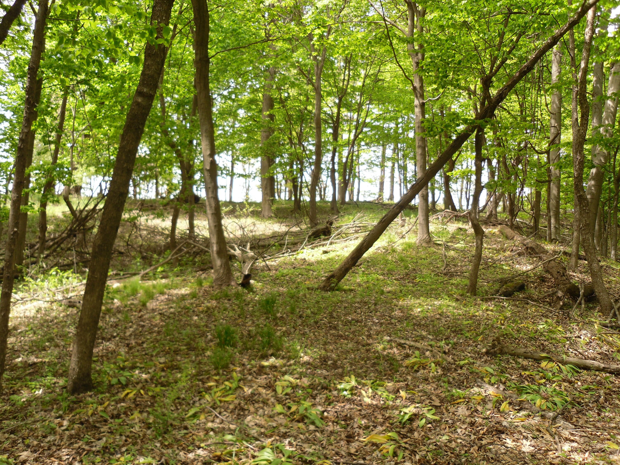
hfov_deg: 54.0
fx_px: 609
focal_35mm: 34
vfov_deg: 41.8
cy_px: 232
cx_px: 310
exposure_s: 1/139
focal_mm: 6
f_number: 2.8
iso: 80
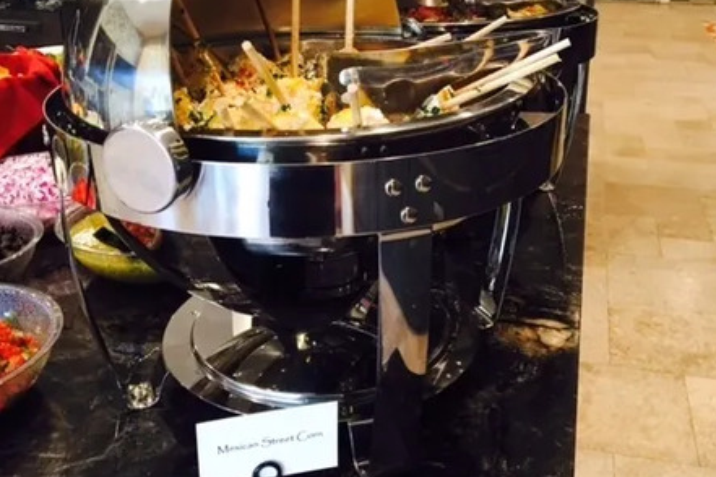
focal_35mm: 41
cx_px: 364
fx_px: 815
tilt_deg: -17.8
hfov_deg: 47.4
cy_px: 153
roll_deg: +0.7
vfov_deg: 32.3
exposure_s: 1/30
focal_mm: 4.15
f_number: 2.2
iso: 100
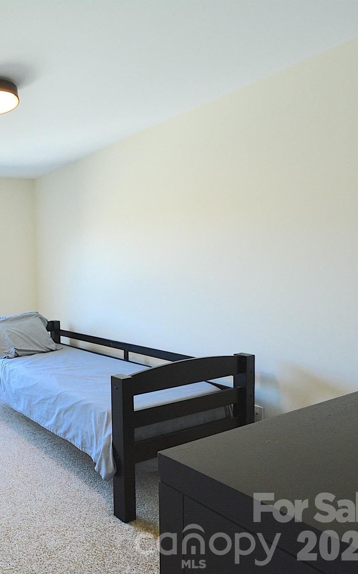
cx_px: -43
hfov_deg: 41.3
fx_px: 359
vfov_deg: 77.2
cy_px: 287
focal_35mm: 23
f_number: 5
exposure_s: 1/100
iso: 500
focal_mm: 10
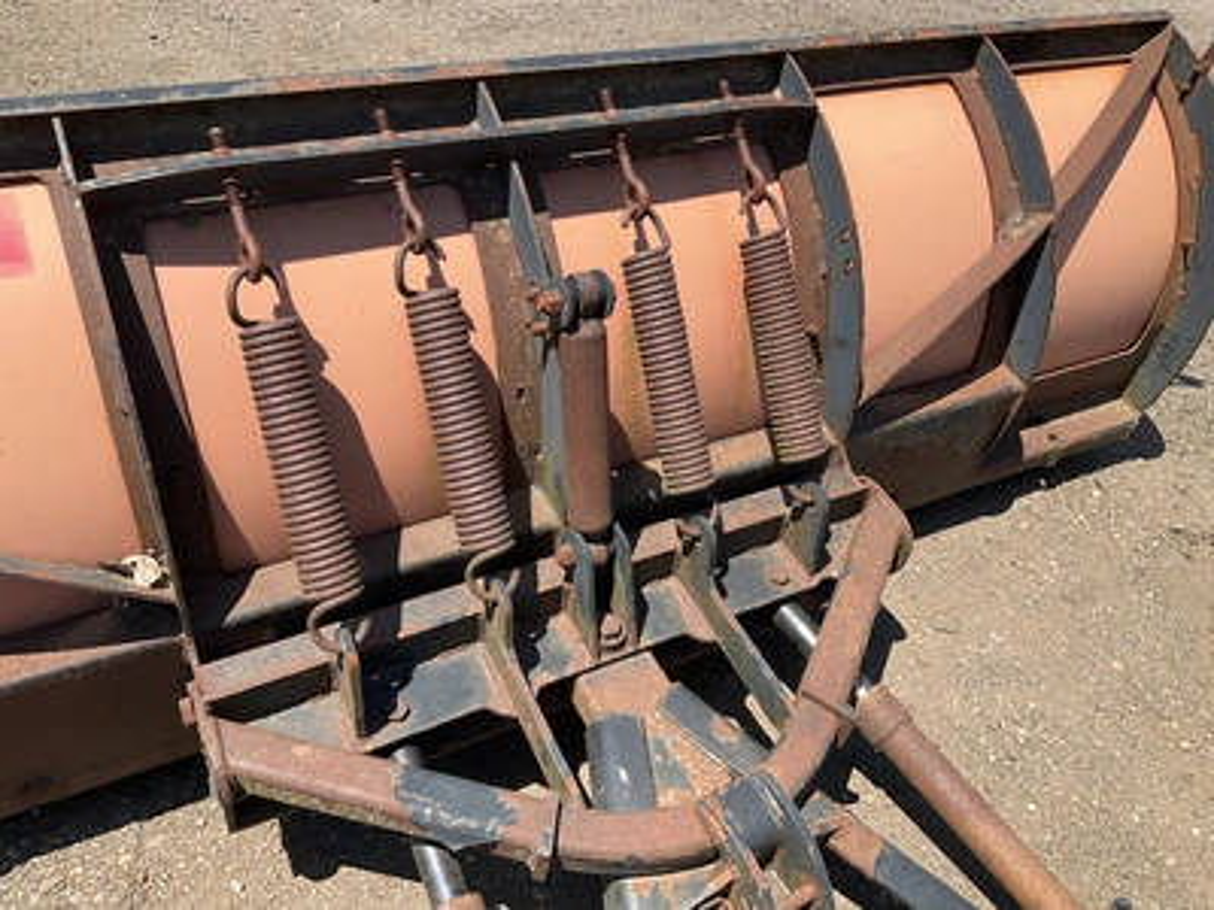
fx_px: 1017
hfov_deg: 61.7
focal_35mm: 29
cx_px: 607
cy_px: 455
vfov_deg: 48.2
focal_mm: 3
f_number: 1.8
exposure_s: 1/997
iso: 25
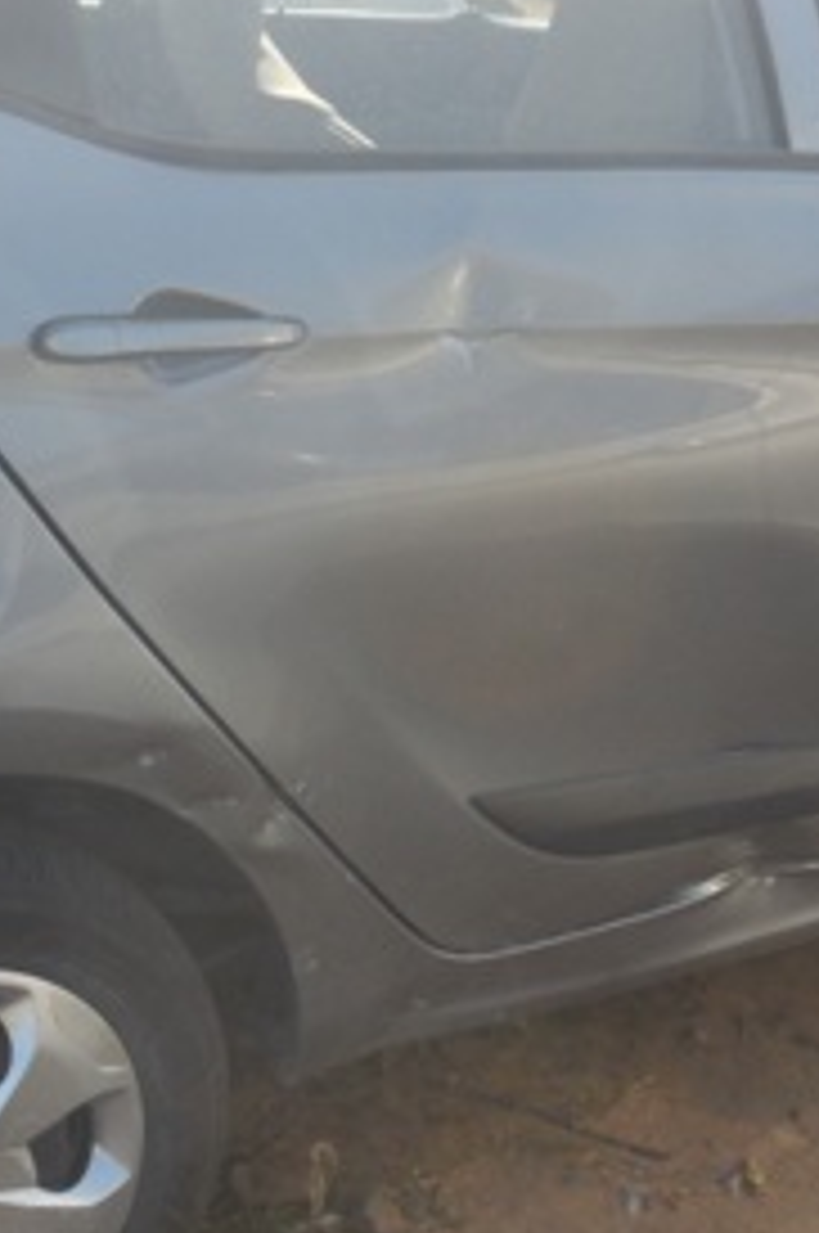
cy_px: 414
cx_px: 346
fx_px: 2497
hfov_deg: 18.6
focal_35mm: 73
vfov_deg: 27.6
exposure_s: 1/500
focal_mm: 5.3
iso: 125
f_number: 3.2
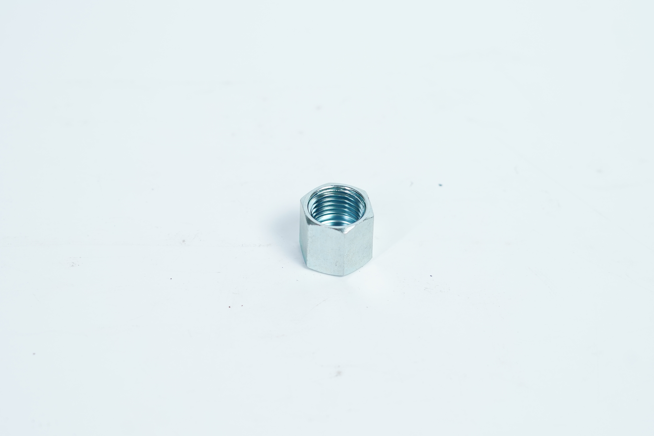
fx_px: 1362
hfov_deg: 27.0
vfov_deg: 18.2
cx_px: 327
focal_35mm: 75
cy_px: 218
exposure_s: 1/160
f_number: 4.5
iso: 500
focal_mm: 50
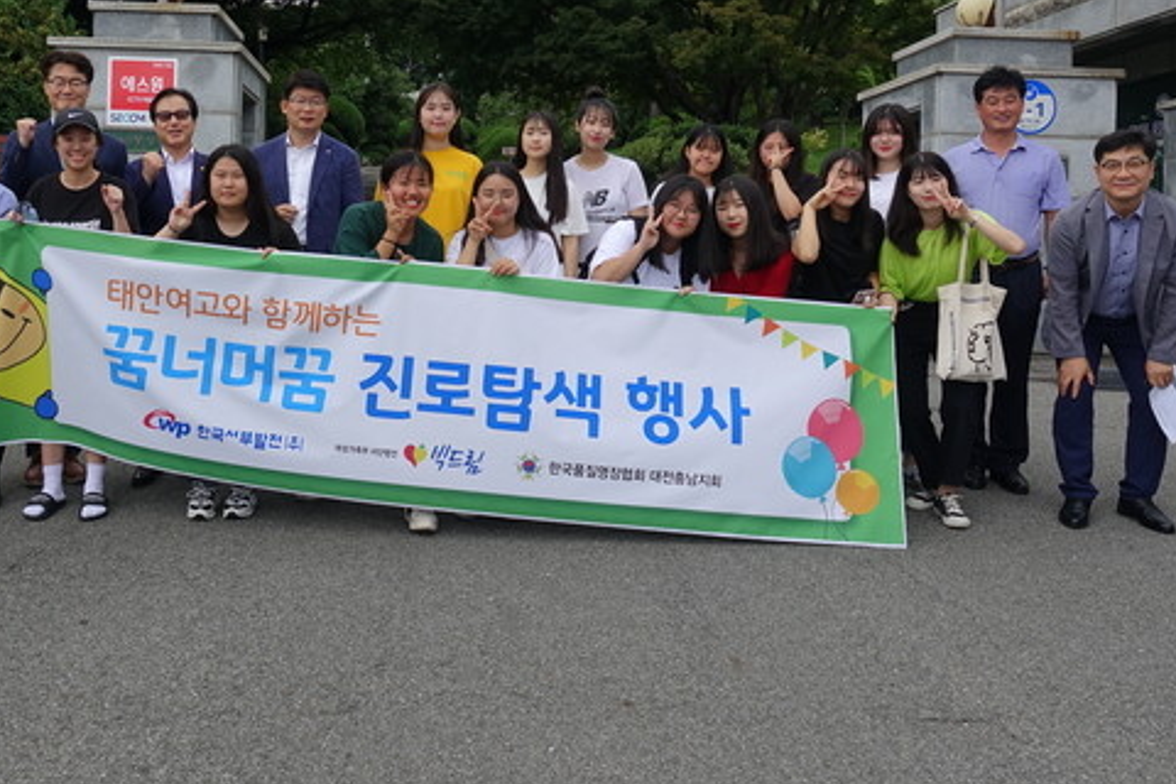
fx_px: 1143
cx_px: 434
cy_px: 254
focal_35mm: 35
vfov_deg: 37.4
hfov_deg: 53.8
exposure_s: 1/400
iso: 100
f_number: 4
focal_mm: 8.8
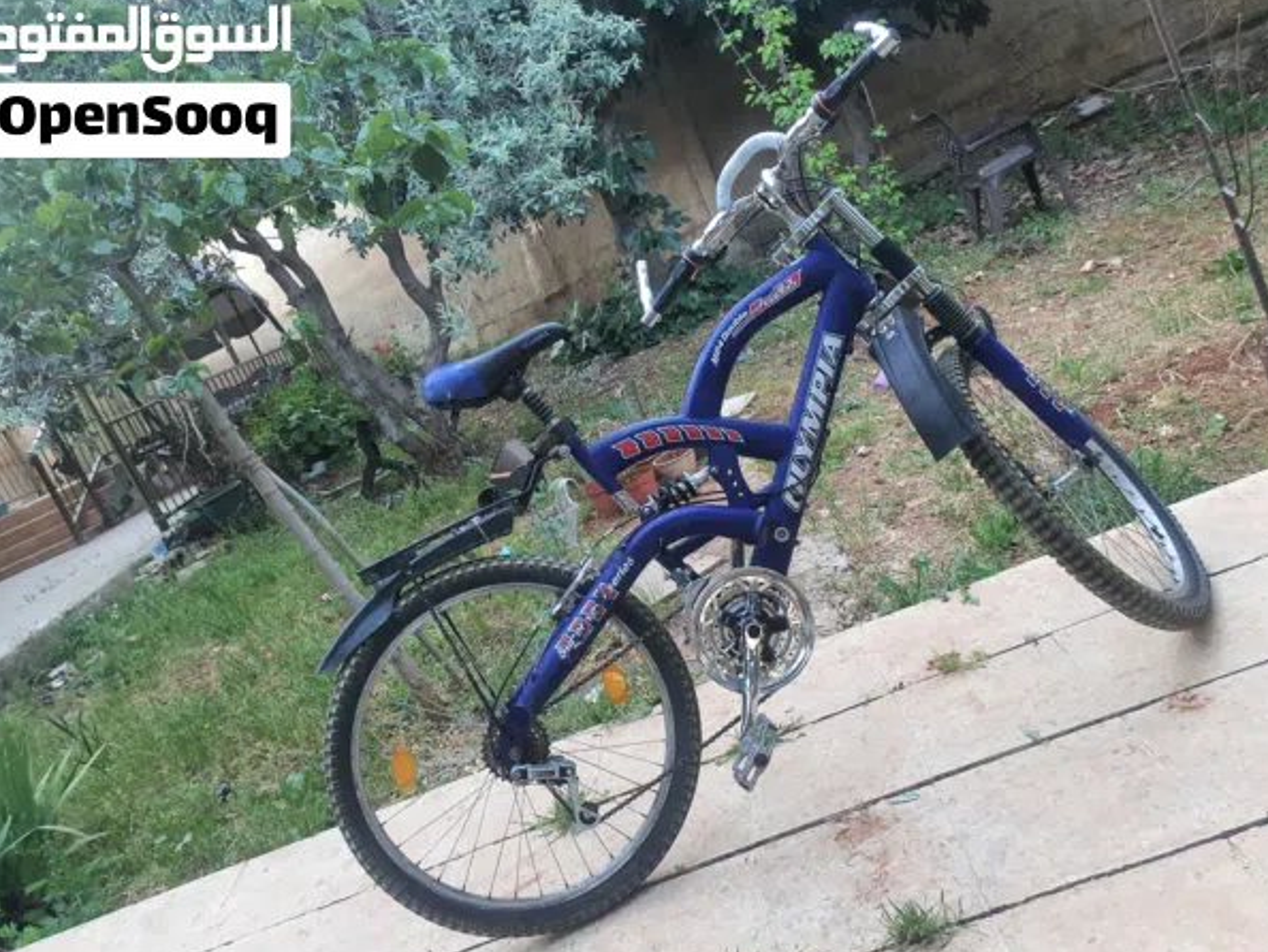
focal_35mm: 28
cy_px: 465
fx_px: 1026
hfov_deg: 63.4
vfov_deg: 49.8
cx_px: 613
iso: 250
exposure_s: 1/50
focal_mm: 4.3
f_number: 2.4
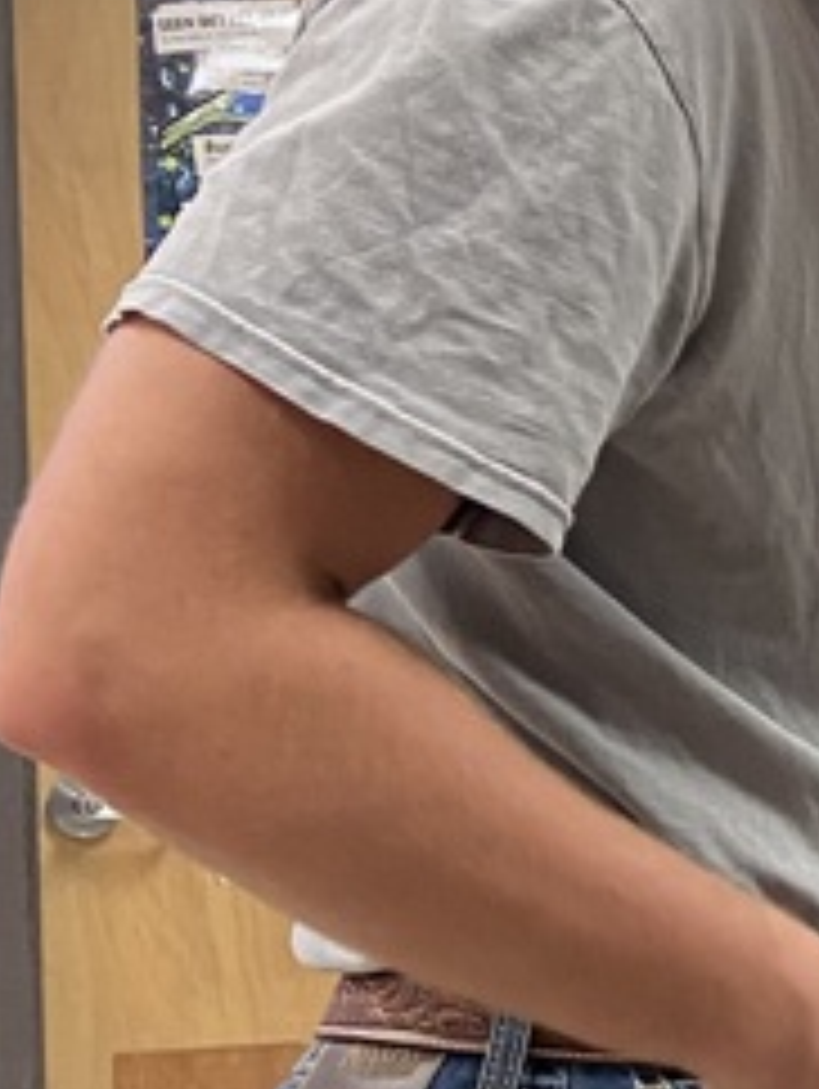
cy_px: 837
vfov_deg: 17.7
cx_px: 1570
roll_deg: +0.1
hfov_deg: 12.1
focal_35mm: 110
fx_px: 3464
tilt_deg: -3.8
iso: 200
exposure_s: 1/60
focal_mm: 4.25
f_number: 1.8
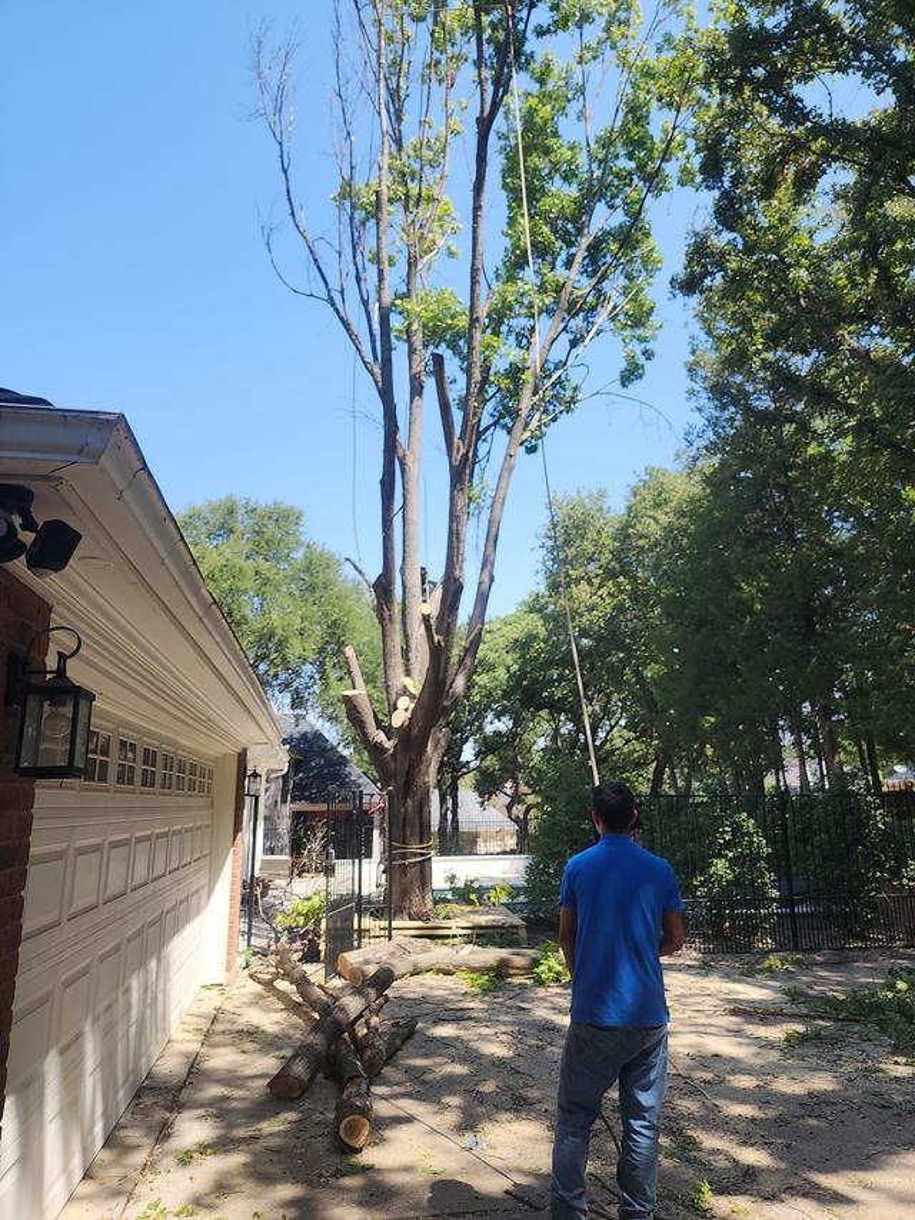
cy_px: 610
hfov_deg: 58.9
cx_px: 458
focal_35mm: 23
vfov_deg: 73.9
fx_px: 810
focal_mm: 6.4
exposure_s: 1/451
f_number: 1.8
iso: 12
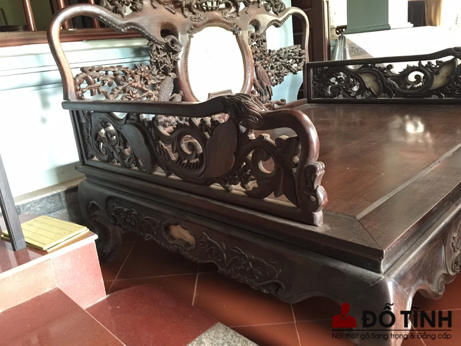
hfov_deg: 61.7
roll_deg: +3.9
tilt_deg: -16.9
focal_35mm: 29
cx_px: 230
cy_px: 173
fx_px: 386
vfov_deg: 48.2
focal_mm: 4.15
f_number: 2.2
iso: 160
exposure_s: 1/8
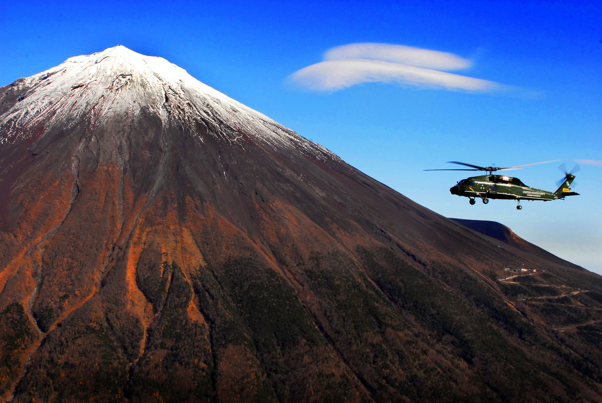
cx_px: 301
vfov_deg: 32.0
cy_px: 202
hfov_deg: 46.3
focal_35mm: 42
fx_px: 703
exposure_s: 1/200
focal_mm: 28
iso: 400
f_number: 18
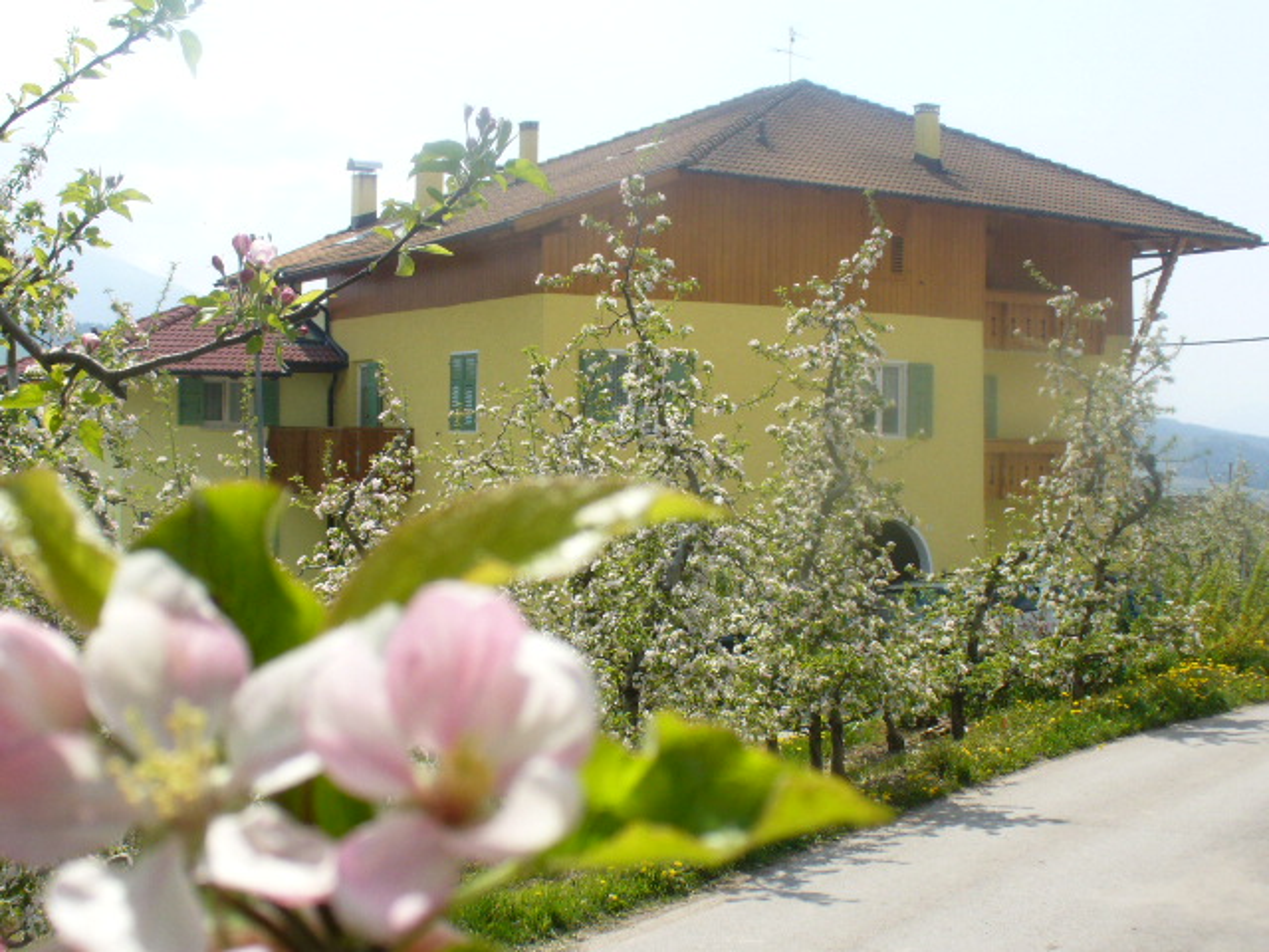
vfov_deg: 29.1
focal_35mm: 50
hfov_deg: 38.2
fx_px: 1833
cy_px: 476
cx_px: 634
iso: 80
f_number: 5.6
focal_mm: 6.1
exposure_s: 1/320
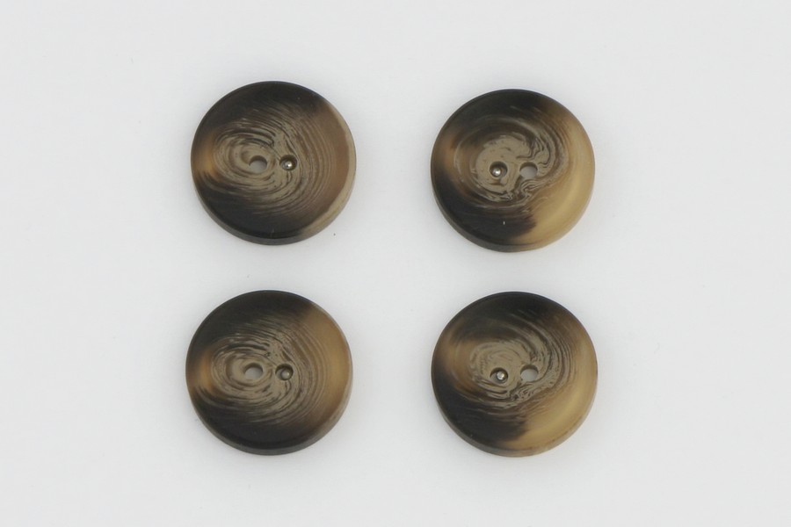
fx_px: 1813
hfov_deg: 24.6
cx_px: 396
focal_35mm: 82
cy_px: 264
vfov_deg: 16.6
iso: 200
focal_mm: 55
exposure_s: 1/320
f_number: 9
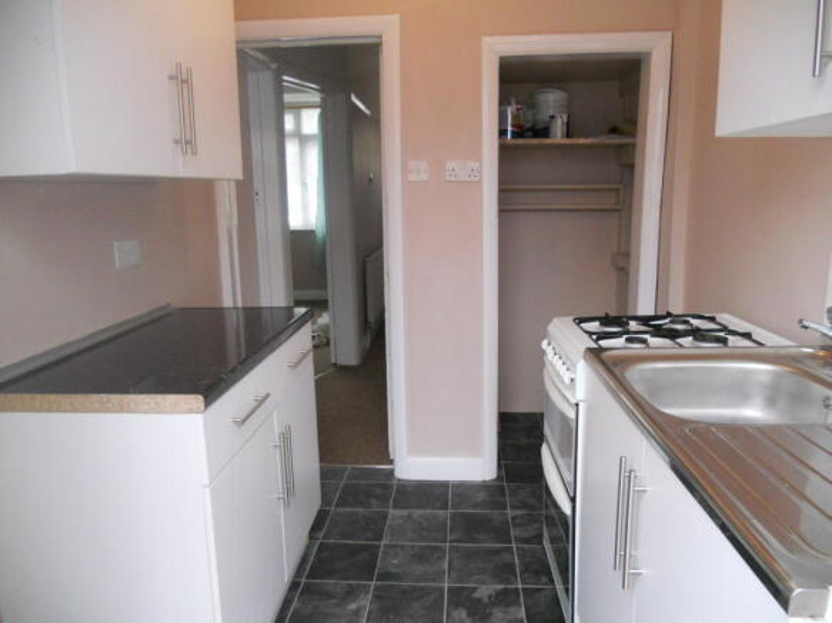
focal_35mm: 27
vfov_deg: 51.3
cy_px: 312
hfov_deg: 65.3
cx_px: 416
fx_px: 649
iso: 400
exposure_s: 1/80
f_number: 3.2
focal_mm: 4.9
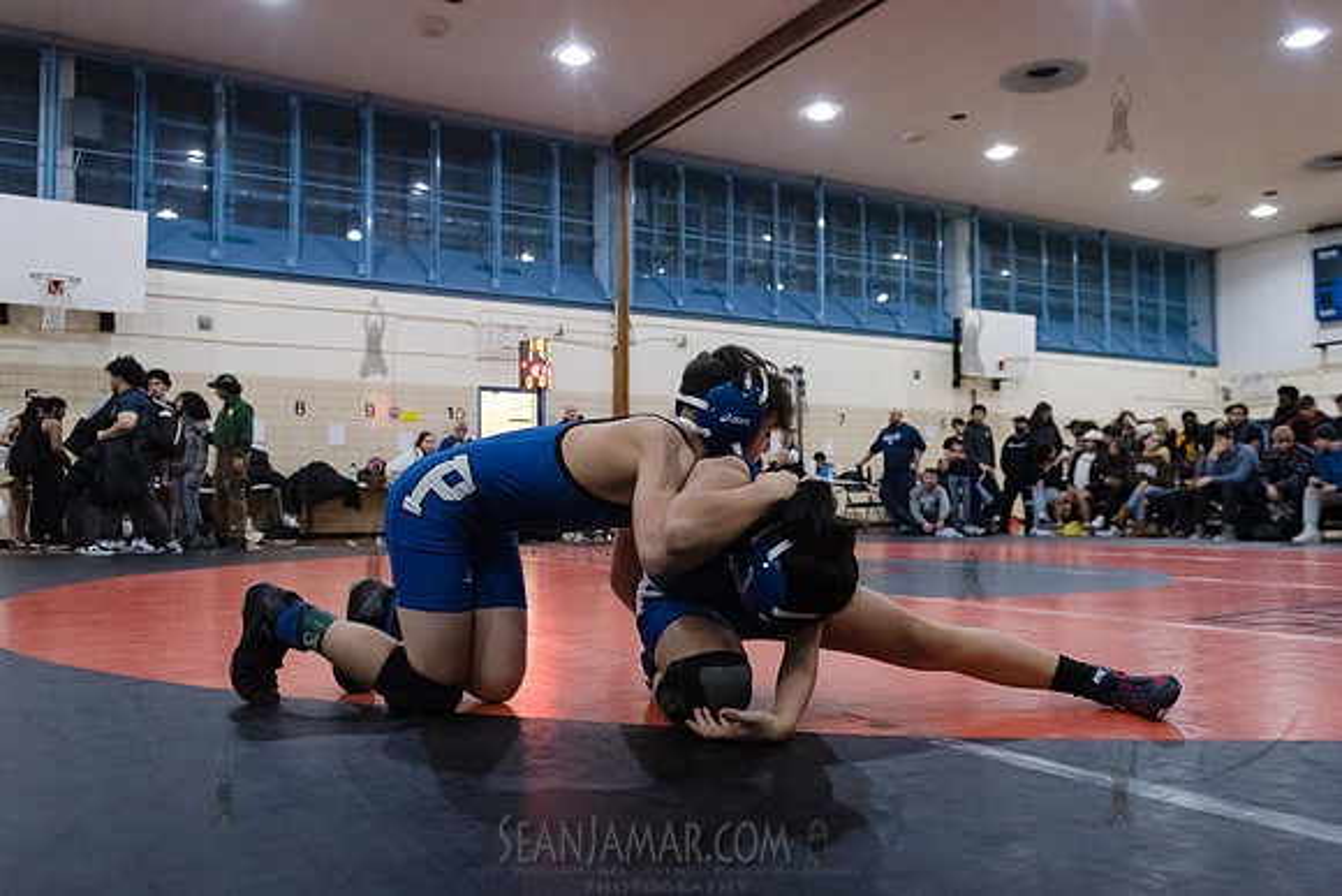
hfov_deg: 65.9
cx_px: 676
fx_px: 1036
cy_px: 447
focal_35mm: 28
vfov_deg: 46.8
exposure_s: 1/320
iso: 8000
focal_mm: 24
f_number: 3.2
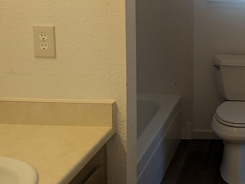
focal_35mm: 53
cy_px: 50
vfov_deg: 27.3
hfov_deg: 32.0
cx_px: 268
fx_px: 375
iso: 40
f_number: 1.85
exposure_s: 1/226
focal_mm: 6.81
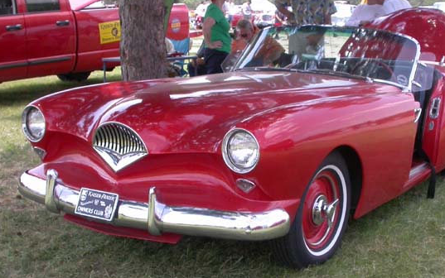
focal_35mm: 60
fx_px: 728
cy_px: 165
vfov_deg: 21.6
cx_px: 276
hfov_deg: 33.8
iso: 100
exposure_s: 1/150
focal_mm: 7.85
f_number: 5.3
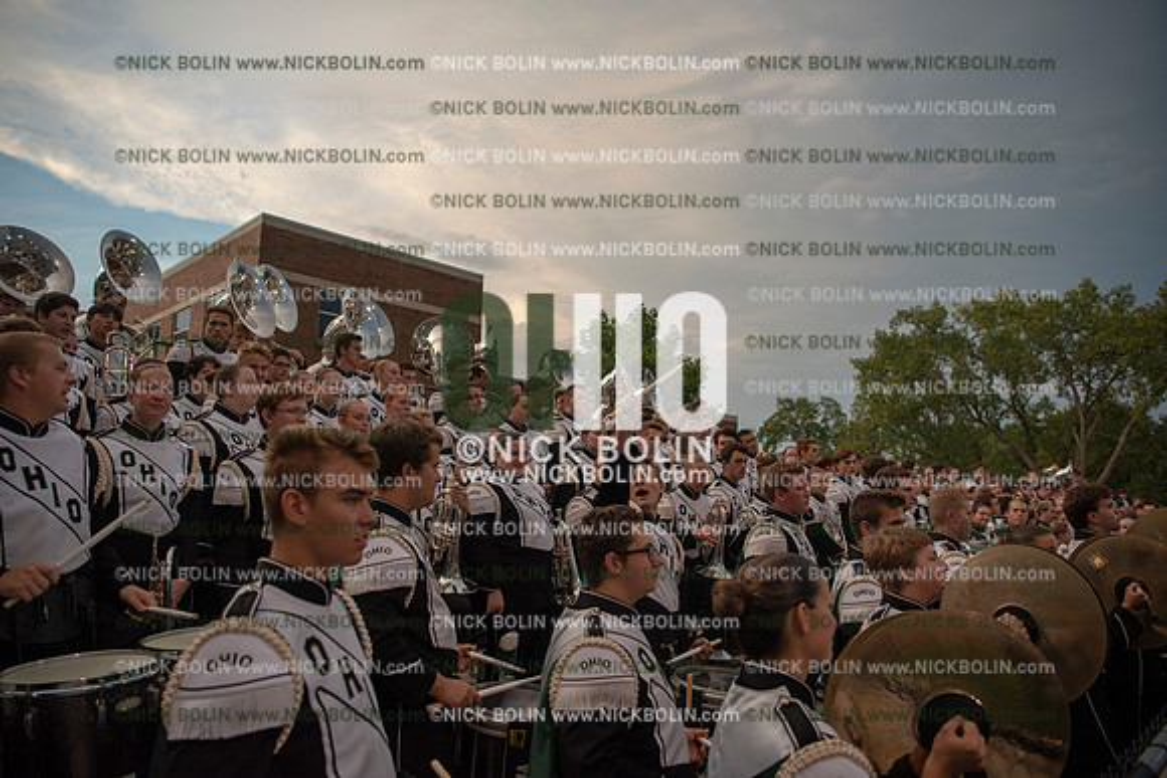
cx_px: 584
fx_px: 778
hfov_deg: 73.7
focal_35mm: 24
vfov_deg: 53.2
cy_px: 389
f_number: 3.2
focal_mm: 24
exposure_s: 1/640
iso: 800
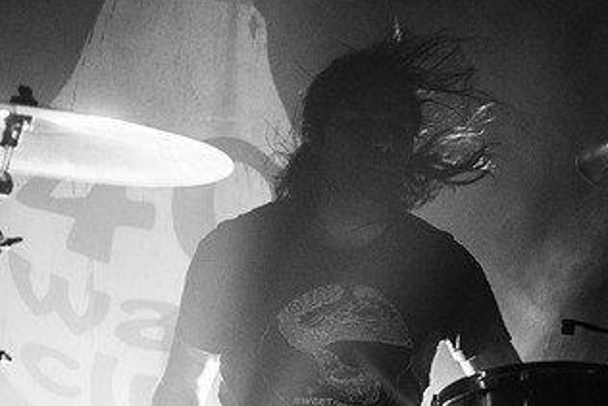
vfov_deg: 9.3
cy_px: 270
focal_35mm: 147
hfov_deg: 13.9
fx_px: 2484
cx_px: 435
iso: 1250
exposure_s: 1/100
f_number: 2.8
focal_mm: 80
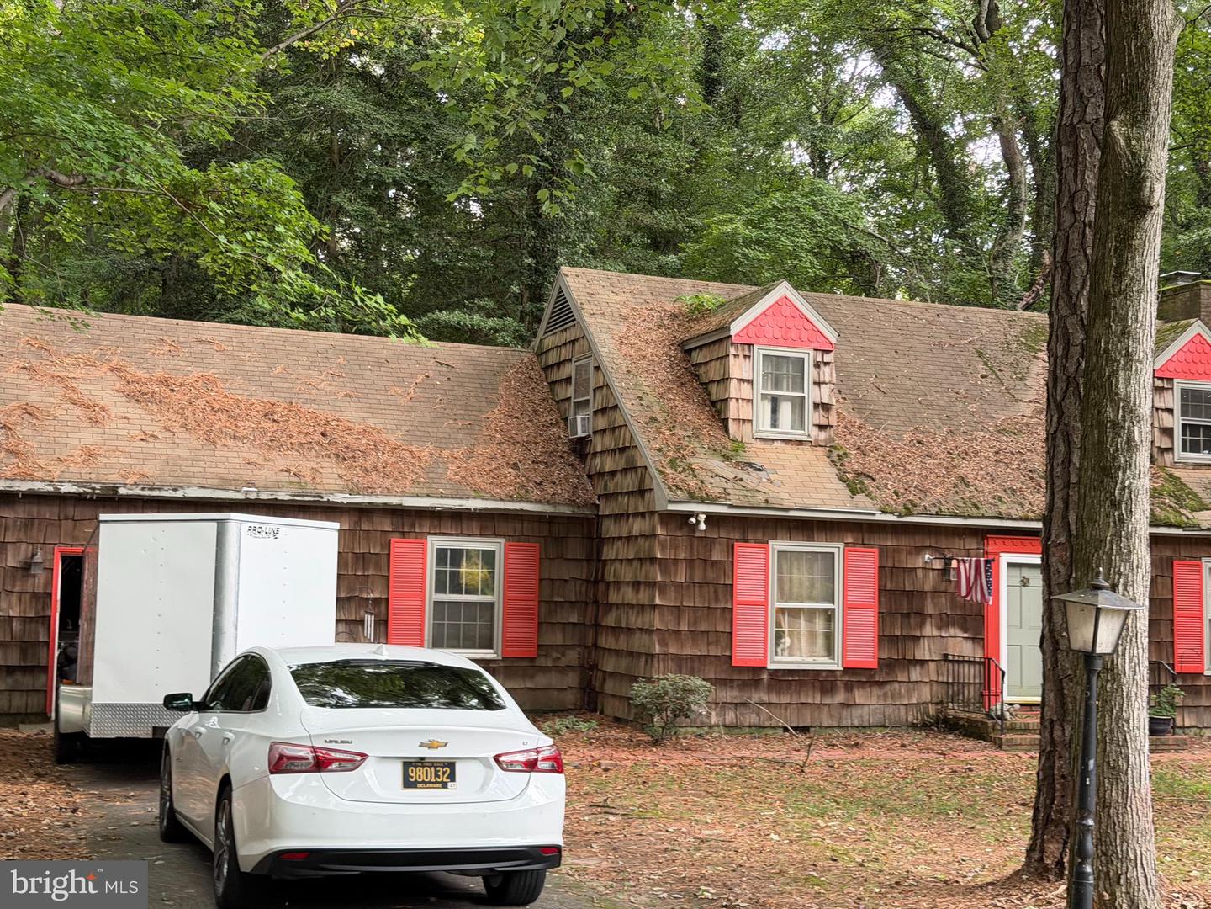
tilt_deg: +3.5
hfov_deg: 39.7
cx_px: 606
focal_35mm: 48
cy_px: 454
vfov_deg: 30.3
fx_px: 1679
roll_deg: +1.1
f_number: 1.78
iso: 100
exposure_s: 1/81
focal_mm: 6.76
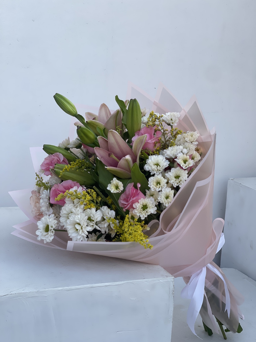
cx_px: 128
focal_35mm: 64
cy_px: 171
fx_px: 631
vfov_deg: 30.3
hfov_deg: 22.9
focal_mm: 7.5
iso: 20
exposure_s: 1/219
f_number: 2.2
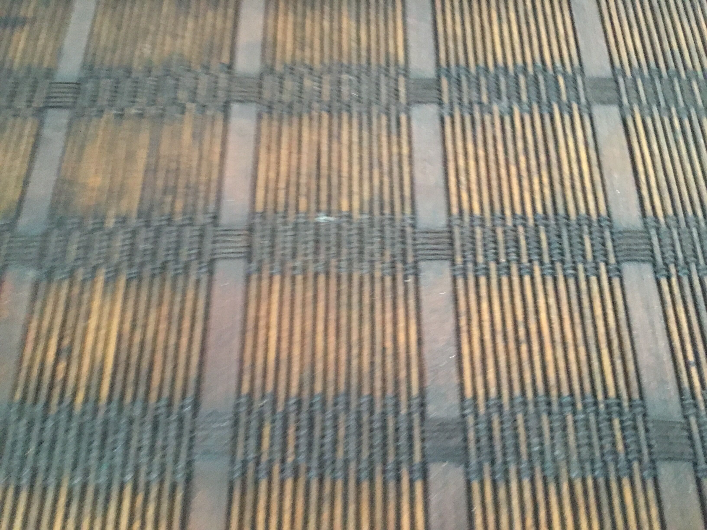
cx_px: 354
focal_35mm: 31
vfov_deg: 45.4
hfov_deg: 58.4
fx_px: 633
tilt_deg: -65.0
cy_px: 265
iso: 200
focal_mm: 3.3
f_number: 2.4
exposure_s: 1/20
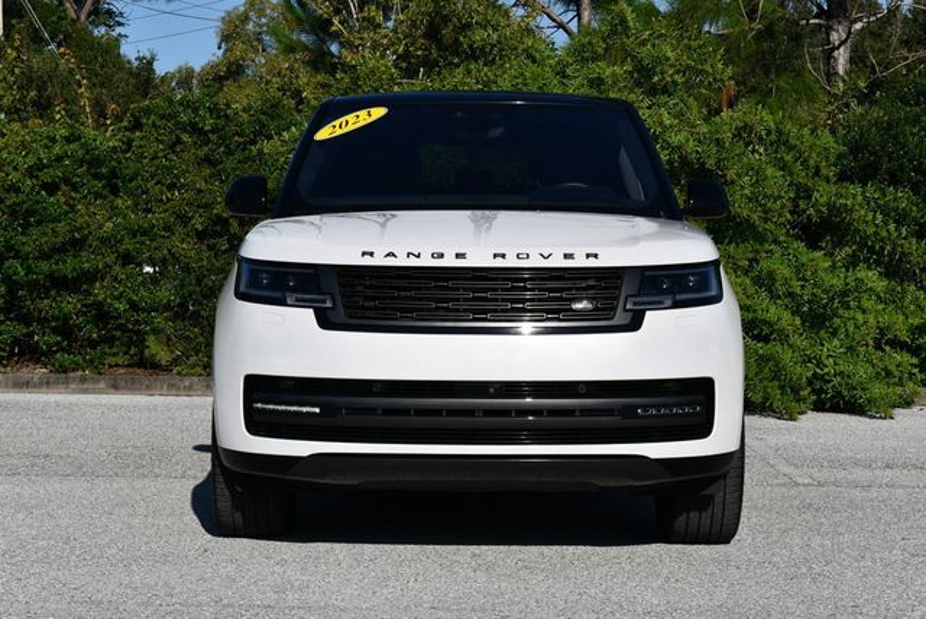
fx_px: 2266
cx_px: 463
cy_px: 310
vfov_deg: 15.6
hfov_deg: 23.1
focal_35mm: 88
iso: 100
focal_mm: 44
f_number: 10
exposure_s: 1/400
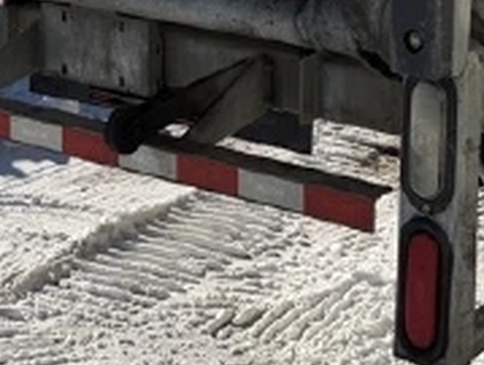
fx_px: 1499
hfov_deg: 18.1
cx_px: 414
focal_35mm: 107
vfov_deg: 13.0
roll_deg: +0.4
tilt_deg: -3.3
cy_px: -216
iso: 80
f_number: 1.78
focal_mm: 6.76
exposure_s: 1/7353
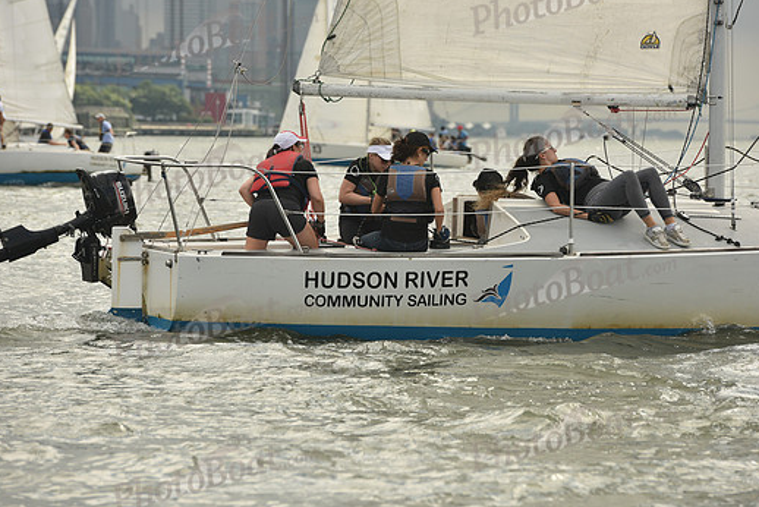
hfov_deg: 9.2
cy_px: 229
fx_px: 4725
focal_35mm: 224
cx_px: 396
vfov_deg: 6.1
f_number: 8
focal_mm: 200
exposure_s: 1/1250
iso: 320
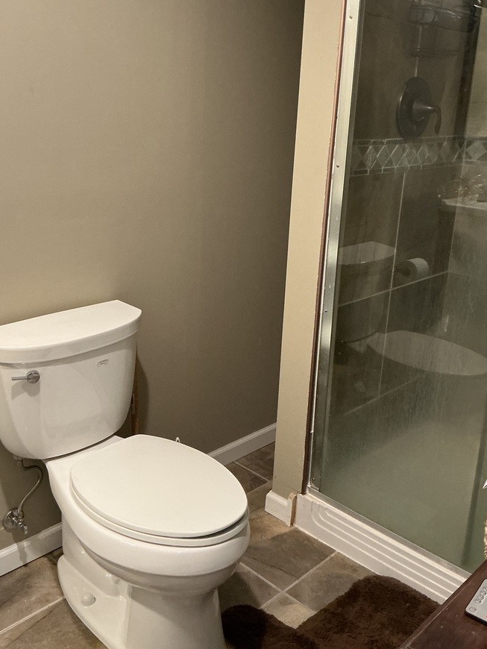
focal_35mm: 36
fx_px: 675
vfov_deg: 51.3
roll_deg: -1.4
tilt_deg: -16.1
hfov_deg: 39.7
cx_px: 225
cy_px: 292
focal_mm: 3
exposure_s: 1/40
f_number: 1.8
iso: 200
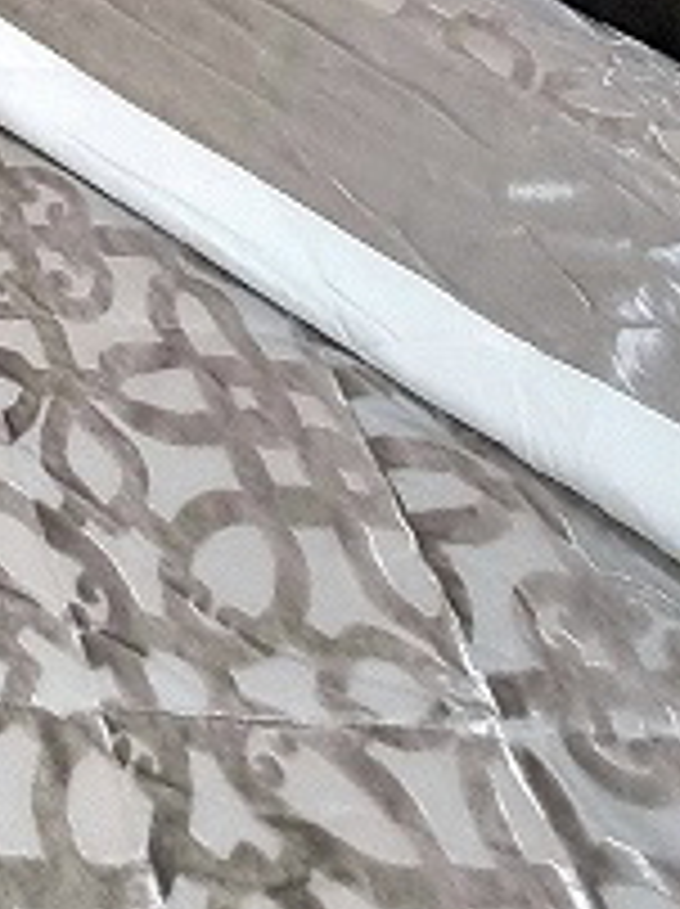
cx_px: -639
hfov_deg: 17.2
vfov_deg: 16.4
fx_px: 1706
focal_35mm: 65
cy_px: -1143
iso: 200
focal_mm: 2.2
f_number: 2.2
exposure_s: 1/50
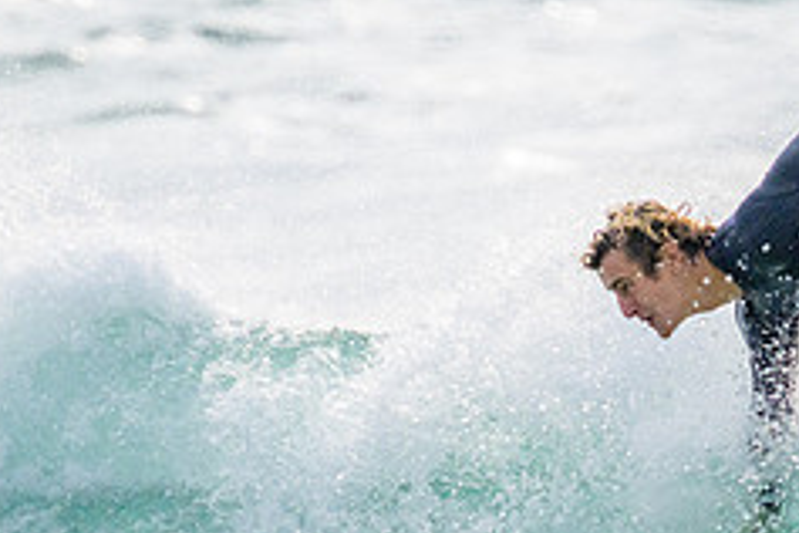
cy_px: 453
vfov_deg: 0.6
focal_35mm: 2342
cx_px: 787
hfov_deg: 0.9
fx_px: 51975
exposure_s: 1/2000
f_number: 11
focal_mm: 800
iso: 1250
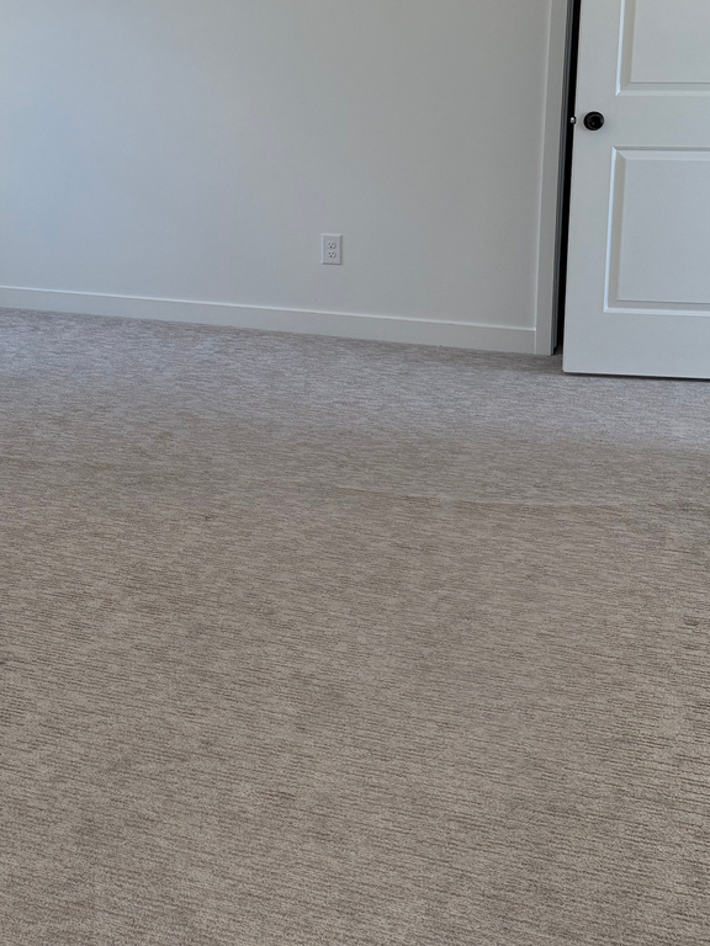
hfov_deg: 29.6
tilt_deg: -9.0
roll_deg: +1.0
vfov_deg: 38.4
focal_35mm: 48
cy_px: 214
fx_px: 1313
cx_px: 145
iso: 200
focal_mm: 6.76
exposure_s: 1/240
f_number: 1.78
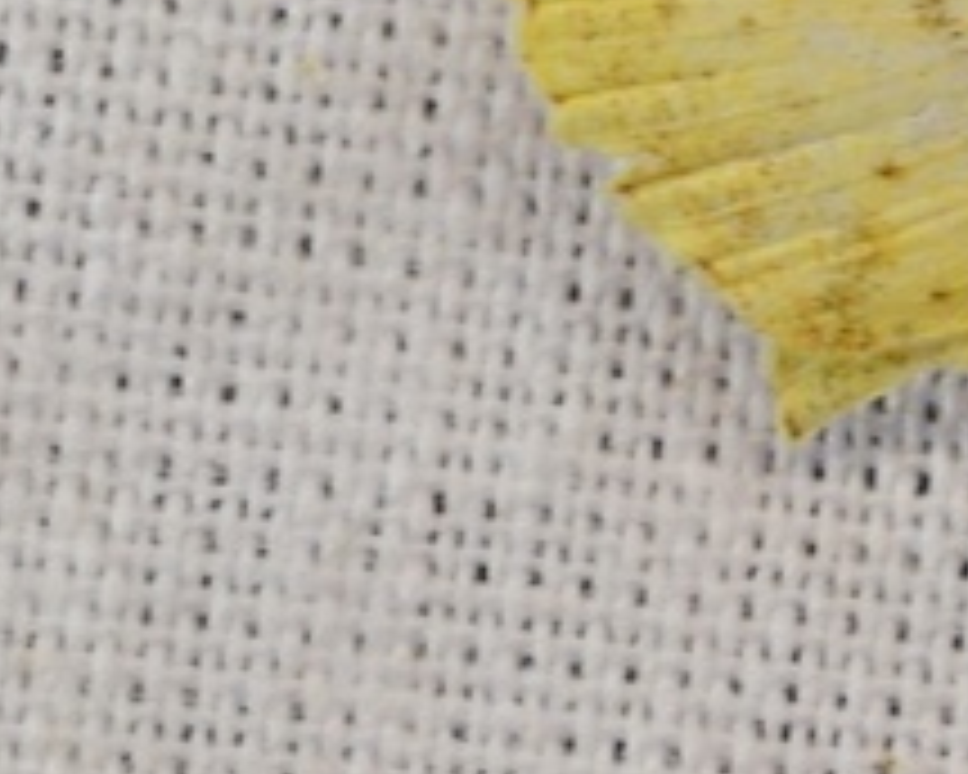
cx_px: 1459
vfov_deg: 1.3
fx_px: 33350
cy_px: 144
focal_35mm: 1164
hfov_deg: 1.7
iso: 400
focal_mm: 185
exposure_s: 1/125
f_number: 8
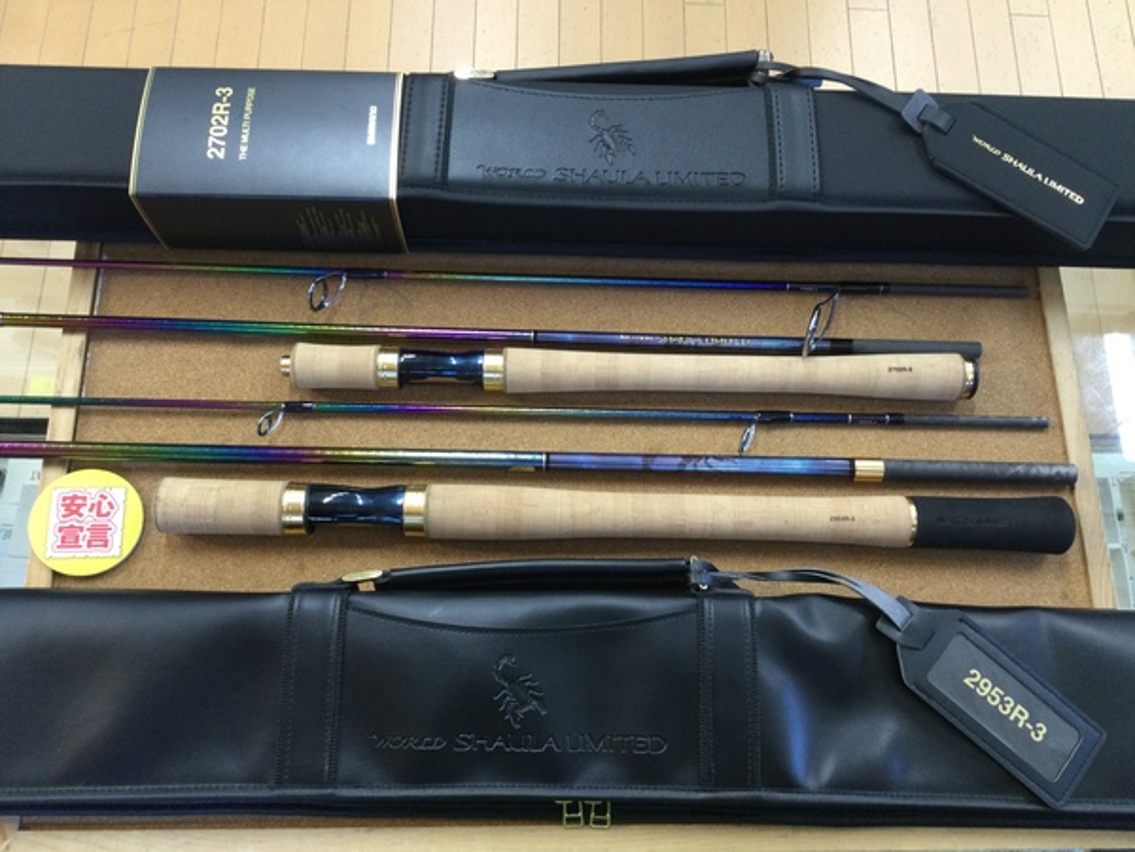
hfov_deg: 58.4
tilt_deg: -72.6
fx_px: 1016
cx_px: 568
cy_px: 426
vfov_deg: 45.4
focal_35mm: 31
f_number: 2.4
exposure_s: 1/30
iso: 80
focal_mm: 3.3
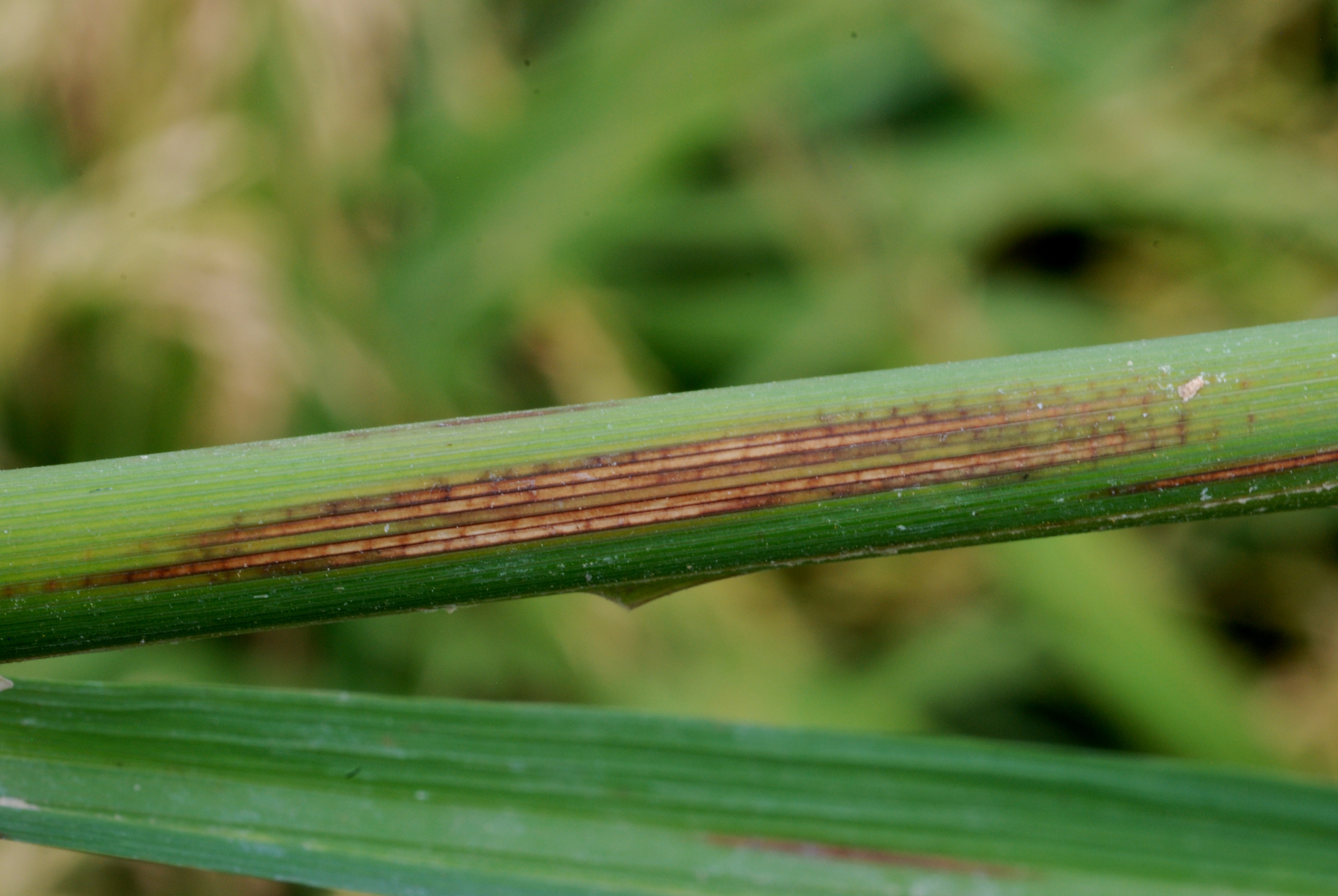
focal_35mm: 90
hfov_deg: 22.6
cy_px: 448
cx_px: 669
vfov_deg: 15.2
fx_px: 3349
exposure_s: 1/25
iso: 400
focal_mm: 60
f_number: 32
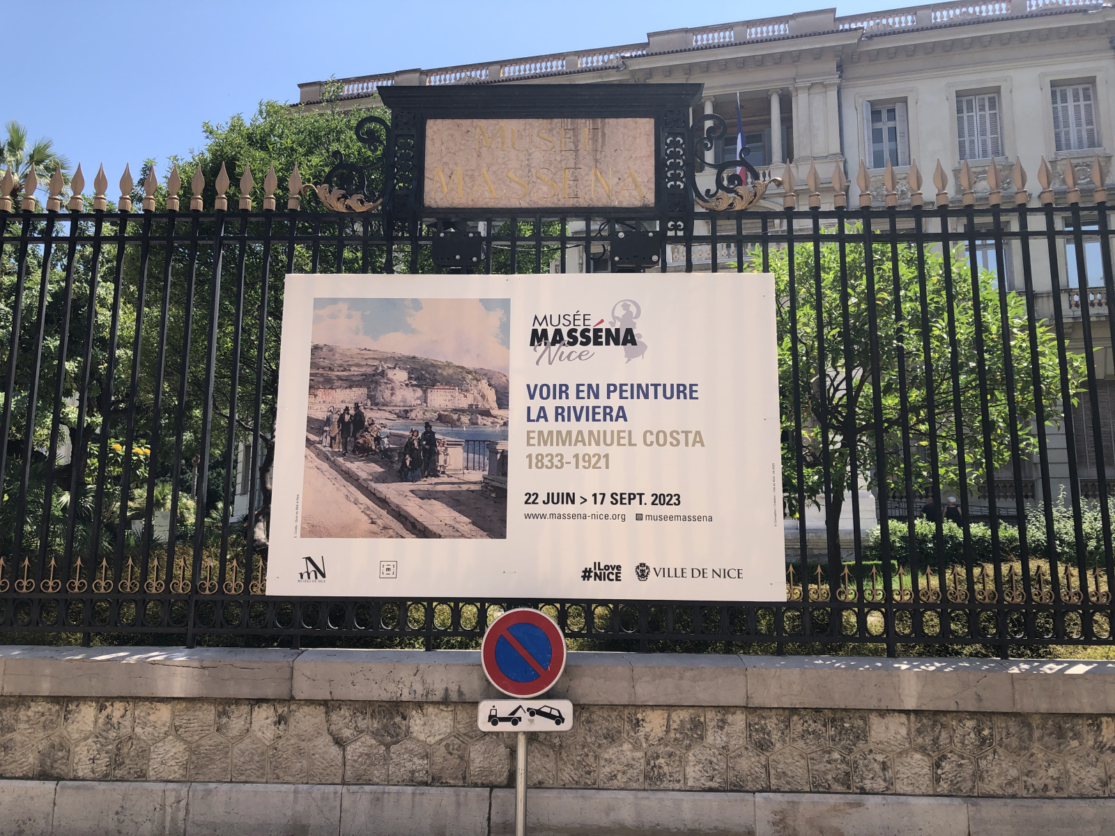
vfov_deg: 49.7
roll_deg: -1.2
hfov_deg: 63.4
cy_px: 418
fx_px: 902
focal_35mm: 28
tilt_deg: +9.3
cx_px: 558
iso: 20
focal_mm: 3.99
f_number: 1.8
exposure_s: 1/1066
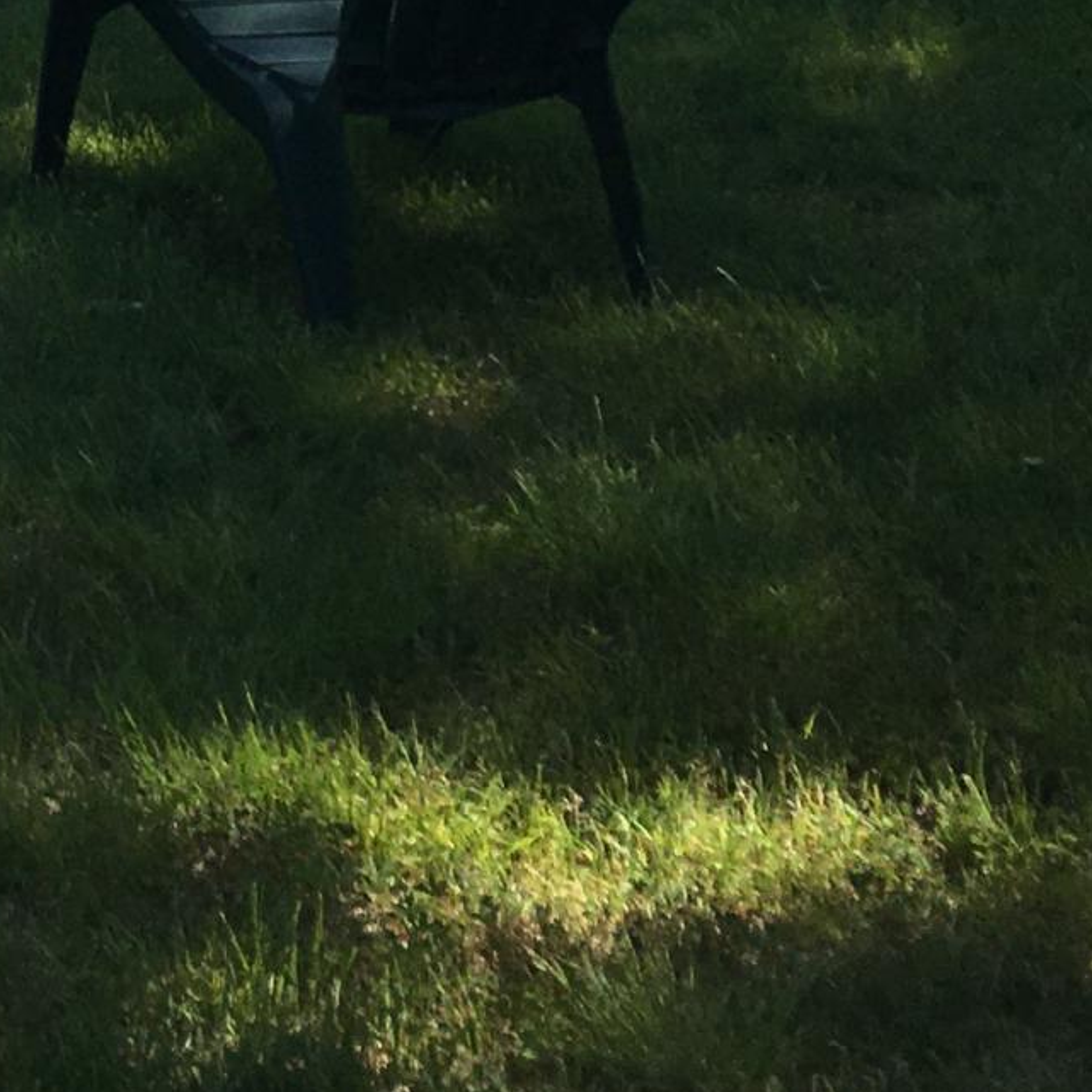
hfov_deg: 13.6
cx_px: -571
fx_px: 4283
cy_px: -731
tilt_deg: -8.9
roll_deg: -0.9
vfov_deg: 13.4
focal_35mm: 120
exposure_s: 1/1054
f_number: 2.2
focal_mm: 4.15
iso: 25
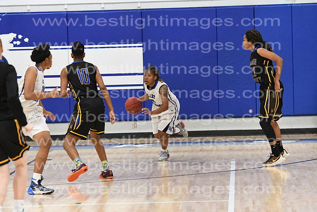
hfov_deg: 10.2
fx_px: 1783
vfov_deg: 6.8
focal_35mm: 202
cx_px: 158
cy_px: 106
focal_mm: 135
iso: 5000
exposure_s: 1/640
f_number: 4
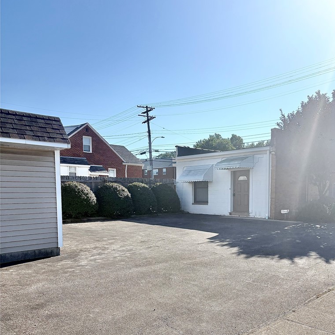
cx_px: 169
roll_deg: +0.1
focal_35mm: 31
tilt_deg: -5.3
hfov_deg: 52.5
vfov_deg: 51.8
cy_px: 217
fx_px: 339
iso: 50
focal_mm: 5.96
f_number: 1.6
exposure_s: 1/5814
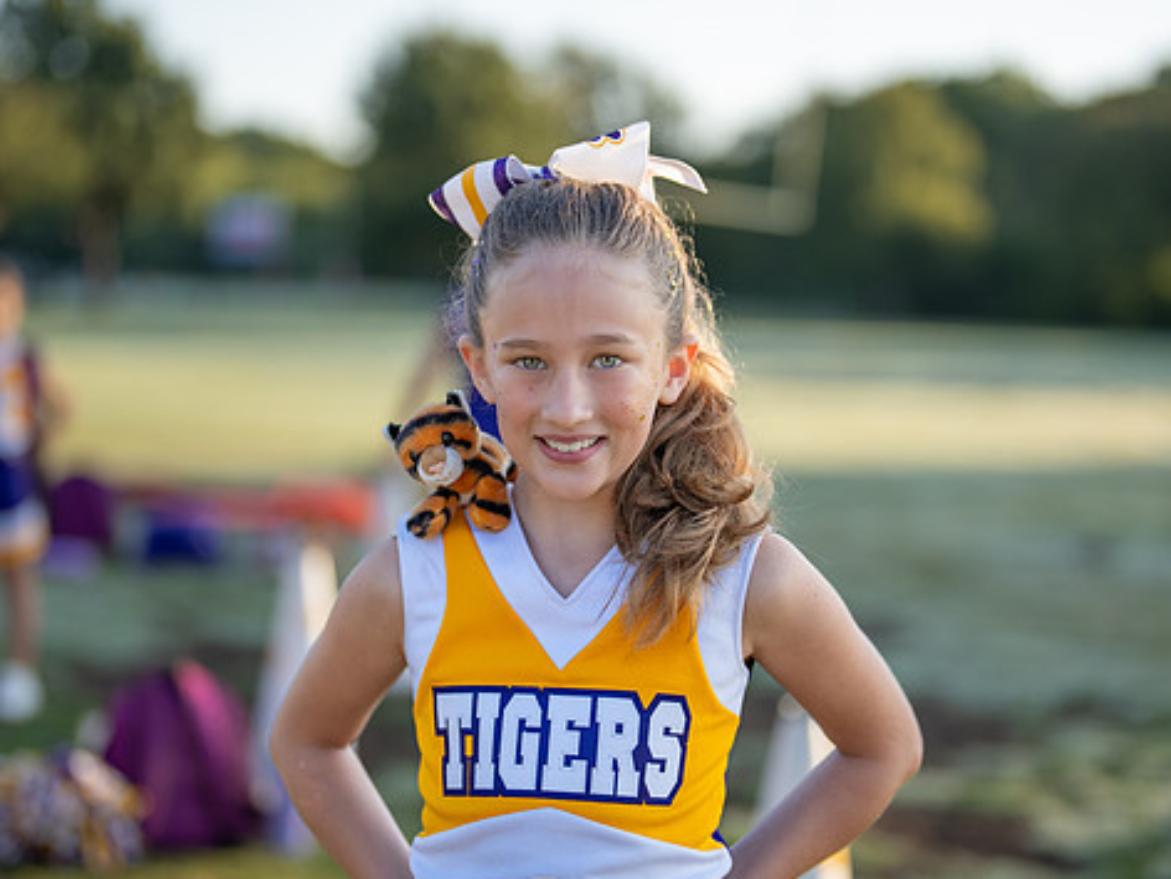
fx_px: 2402
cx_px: 590
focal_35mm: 71
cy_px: 465
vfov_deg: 20.7
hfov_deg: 27.4
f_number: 1.2
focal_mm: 50
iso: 100
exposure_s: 1/2000
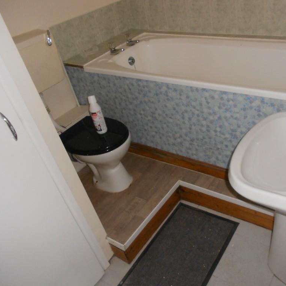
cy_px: 144
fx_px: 290
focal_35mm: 31
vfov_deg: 52.5
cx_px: 192
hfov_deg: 51.5
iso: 200
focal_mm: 4.6
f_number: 3.2
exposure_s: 1/25
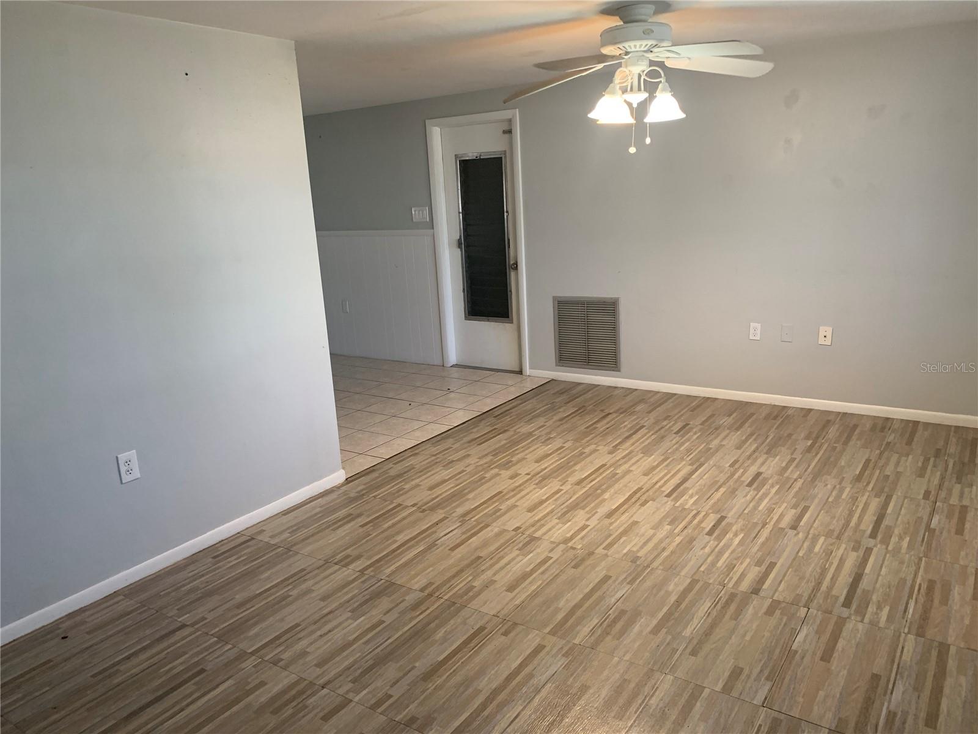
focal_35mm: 26
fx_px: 735
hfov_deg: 67.3
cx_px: 489
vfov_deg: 53.1
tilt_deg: -16.0
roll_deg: +3.4
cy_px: 367
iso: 125
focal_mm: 4.25
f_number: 1.8
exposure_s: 1/60
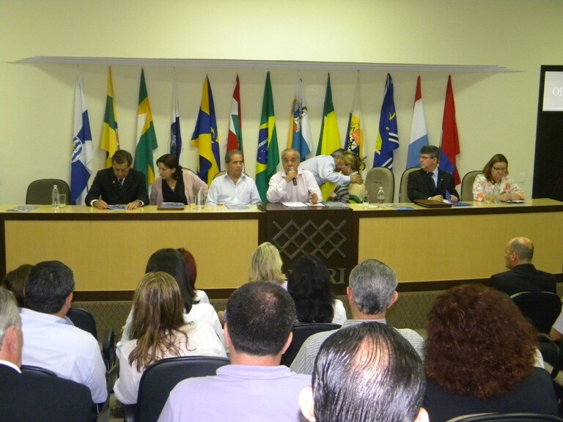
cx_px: 282
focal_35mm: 47
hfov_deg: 40.4
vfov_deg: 30.9
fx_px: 764
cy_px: 211
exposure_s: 1/30
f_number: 3.9
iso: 401
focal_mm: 8.6
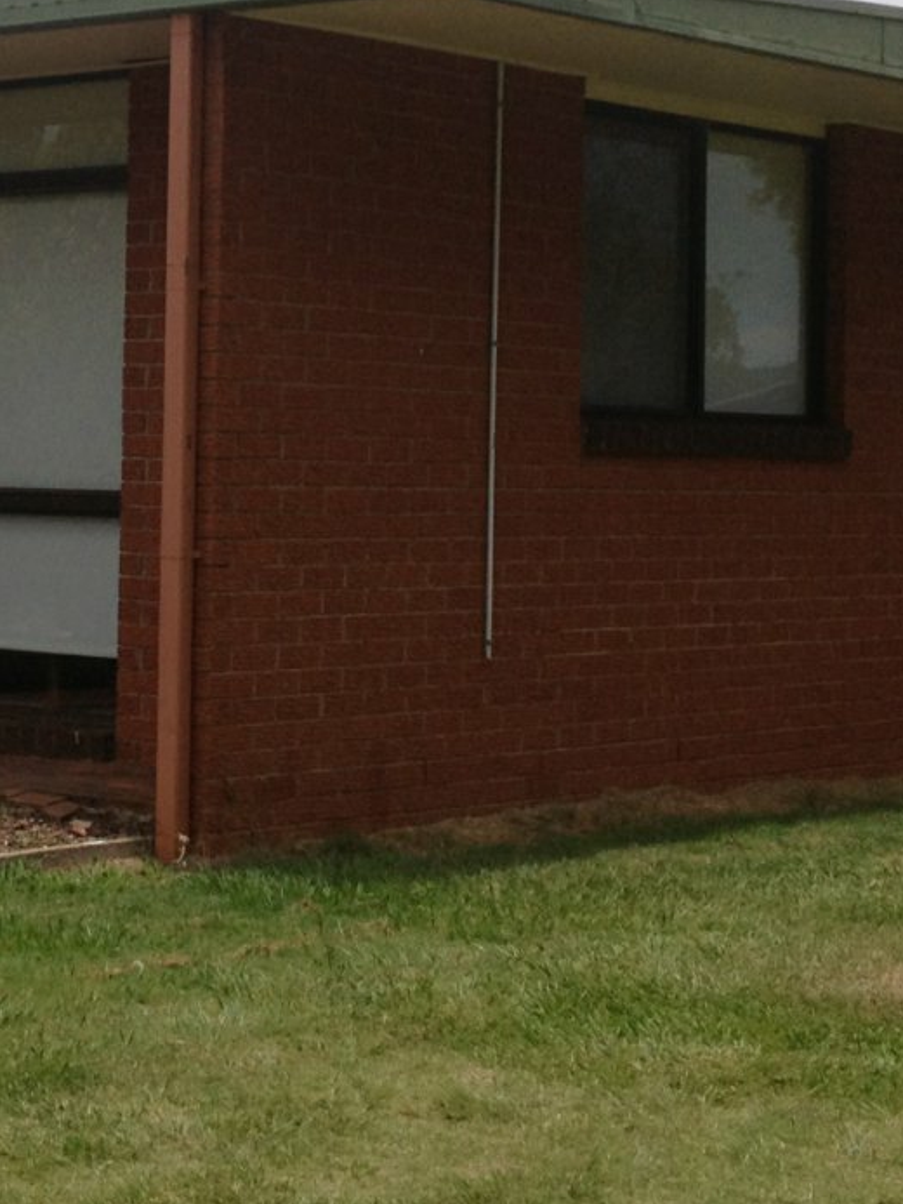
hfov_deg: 15.1
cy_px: 266
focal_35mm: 97
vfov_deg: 20.0
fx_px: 3373
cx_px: 80
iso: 64
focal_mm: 4.28
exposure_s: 1/2304
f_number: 2.4
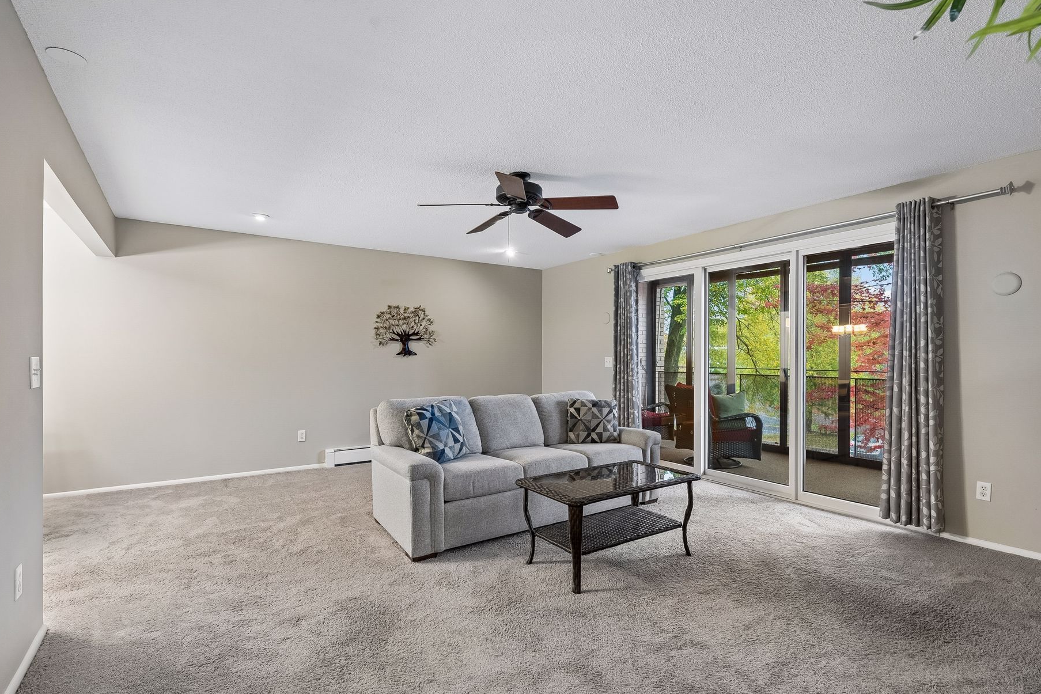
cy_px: 362
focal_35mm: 17
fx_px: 492
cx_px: 535
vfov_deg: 70.4
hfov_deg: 93.2
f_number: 7.1
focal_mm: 16
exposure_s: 1/5
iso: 400
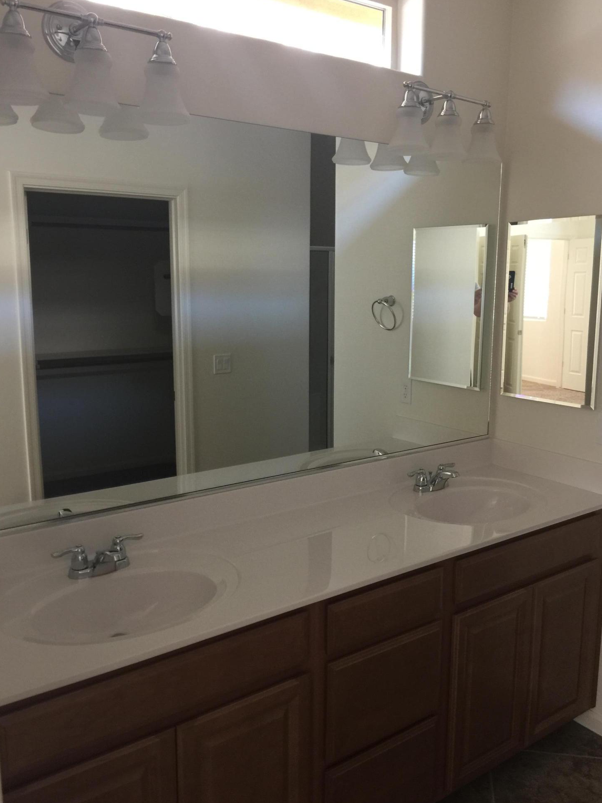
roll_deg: +0.0
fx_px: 696
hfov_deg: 46.8
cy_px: 393
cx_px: 309
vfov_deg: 60.0
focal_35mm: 30
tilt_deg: -9.2
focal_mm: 4.15
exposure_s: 1/15
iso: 64
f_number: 2.2
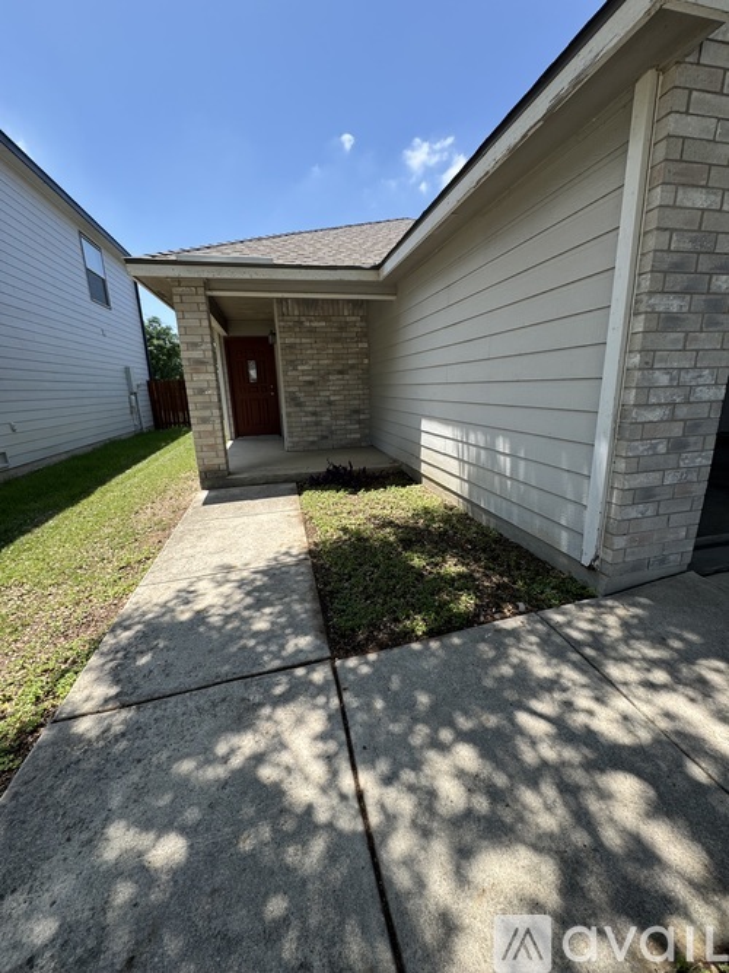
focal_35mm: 14
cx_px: 364
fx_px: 393
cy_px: 486
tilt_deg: -15.0
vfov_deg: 102.1
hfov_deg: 85.7
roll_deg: +1.5
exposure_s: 1/664
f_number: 2.2
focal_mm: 2.22
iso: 40
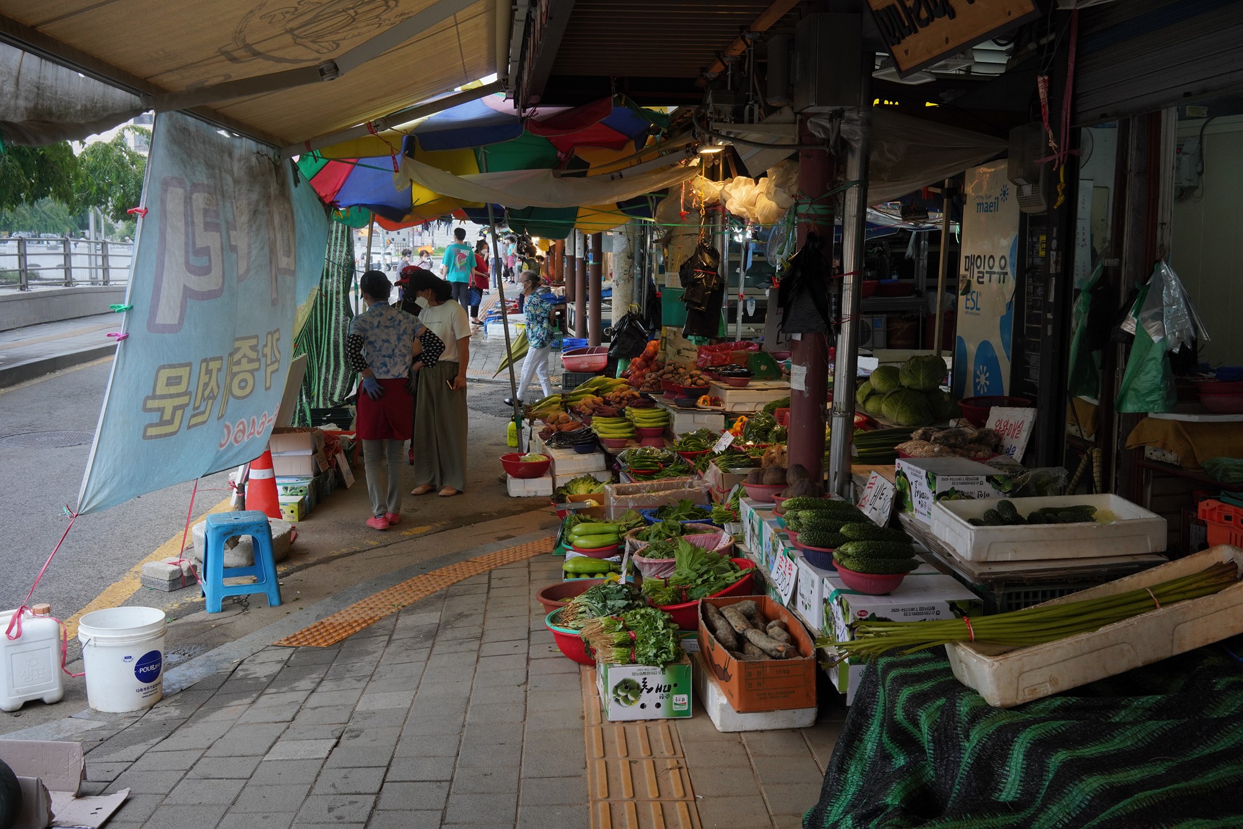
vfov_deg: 37.9
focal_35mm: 35
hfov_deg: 54.4
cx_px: 622
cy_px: 414
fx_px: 1209
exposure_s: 1/100
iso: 800
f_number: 10
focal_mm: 35
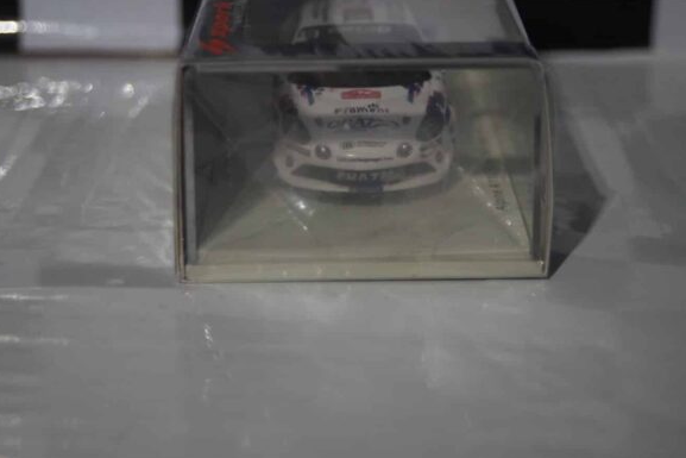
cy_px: 236
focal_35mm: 78
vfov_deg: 17.5
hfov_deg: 26.0
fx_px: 1487
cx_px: 332
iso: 1250
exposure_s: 1/160
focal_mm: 50
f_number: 4.5
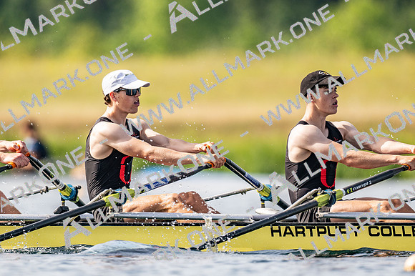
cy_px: 138
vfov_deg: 1.5
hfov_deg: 2.3
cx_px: 208
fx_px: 10369
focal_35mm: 900
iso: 200
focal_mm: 600
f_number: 4
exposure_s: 1/2500
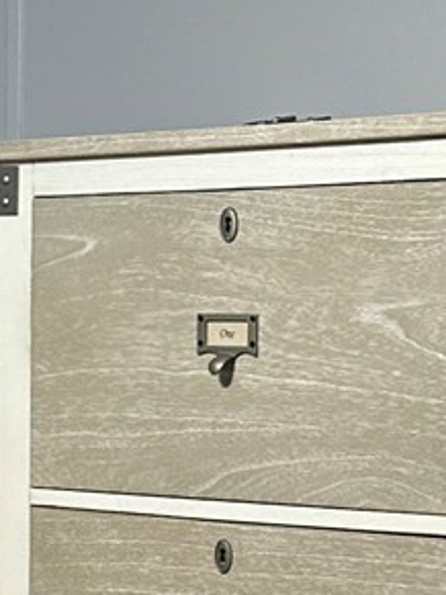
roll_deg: +0.5
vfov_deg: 11.6
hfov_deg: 8.6
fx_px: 2905
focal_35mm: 169
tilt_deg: -7.2
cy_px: 583
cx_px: -160
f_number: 1.78
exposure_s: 1/120
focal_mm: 6.86
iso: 200
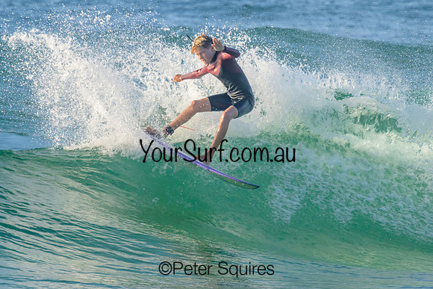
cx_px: 221
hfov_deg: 2.0
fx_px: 12422
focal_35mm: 1033
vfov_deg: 1.3
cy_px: 115
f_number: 11
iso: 2000
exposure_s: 1/2000
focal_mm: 800
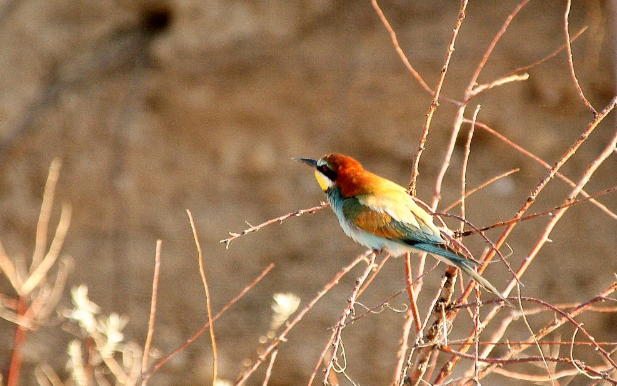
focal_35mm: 460
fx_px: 7735
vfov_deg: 2.9
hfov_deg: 4.6
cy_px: 201
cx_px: 309
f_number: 4
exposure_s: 1/500
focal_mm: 300
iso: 800
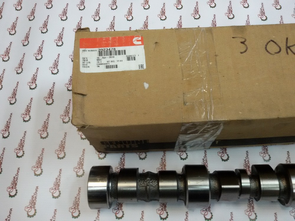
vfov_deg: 45.4
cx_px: 148
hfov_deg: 58.4
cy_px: 110
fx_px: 264
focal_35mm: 31
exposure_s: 1/25
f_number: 2.4
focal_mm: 2.93
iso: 160
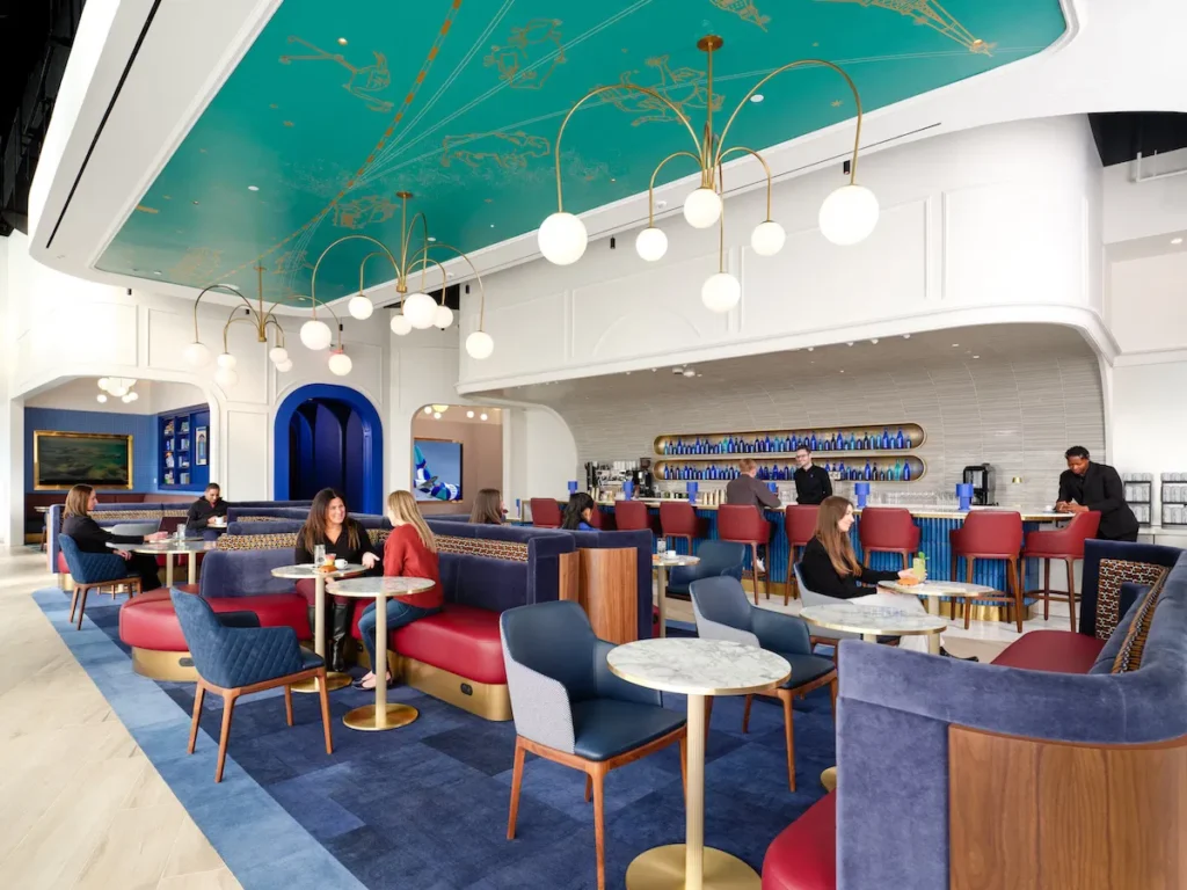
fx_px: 617
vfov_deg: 71.6
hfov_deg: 87.8
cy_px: 445
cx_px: 594
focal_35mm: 18
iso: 800
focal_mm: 23
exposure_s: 1/100
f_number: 8
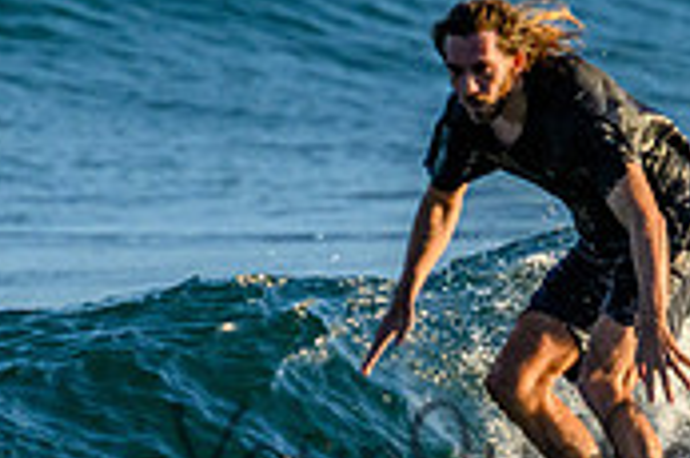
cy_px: 428
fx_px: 51355
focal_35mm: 2682
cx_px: 582
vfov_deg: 0.5
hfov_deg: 0.8
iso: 2000
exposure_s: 1/2000
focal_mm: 800
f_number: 11
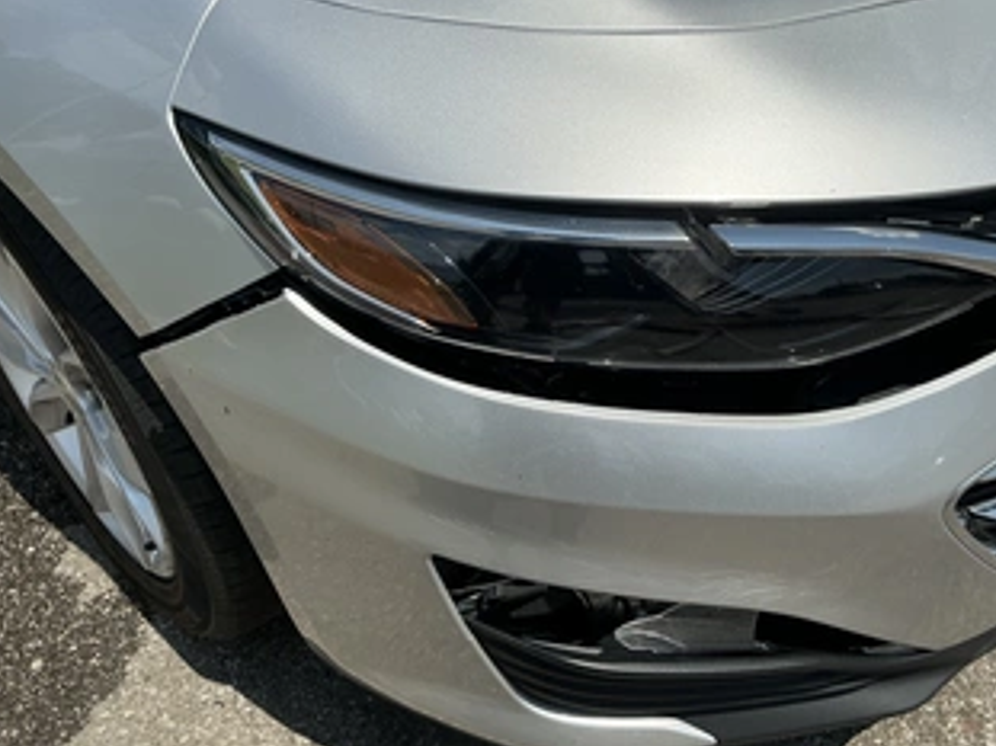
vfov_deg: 39.6
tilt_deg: -40.7
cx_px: 599
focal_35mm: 36
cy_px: 375
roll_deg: -0.6
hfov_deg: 51.0
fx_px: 1035
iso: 25
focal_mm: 3
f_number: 1.8
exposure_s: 1/3788
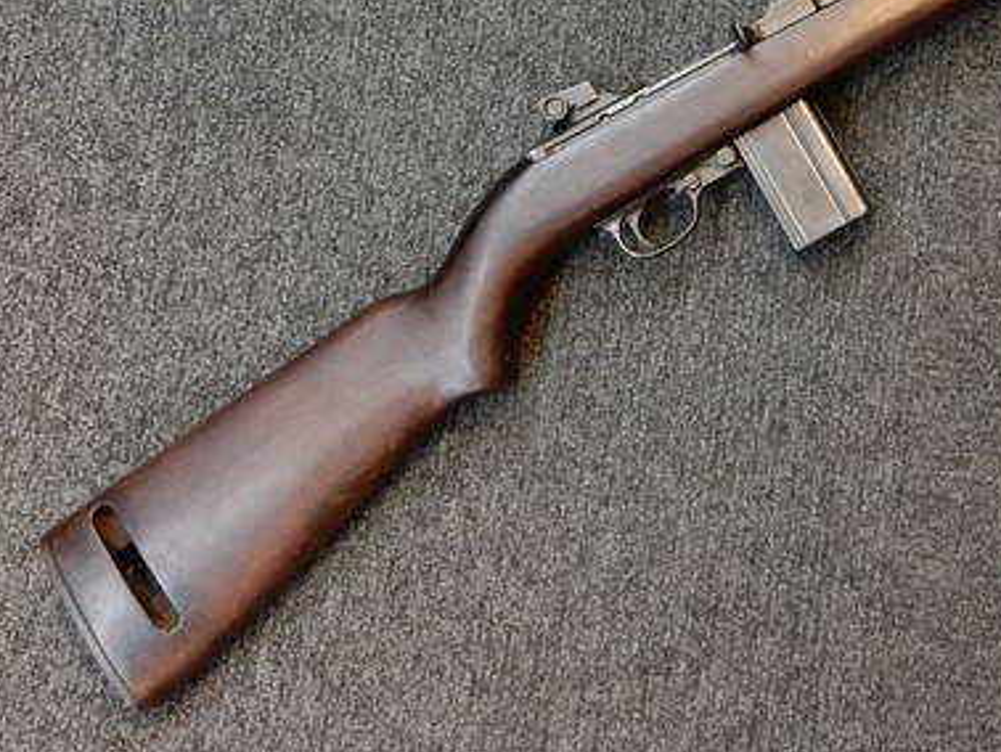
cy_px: 138
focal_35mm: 74
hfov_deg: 25.9
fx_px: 2141
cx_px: 797
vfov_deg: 19.7
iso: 560
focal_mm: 7.6
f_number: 4.2
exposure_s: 1/8
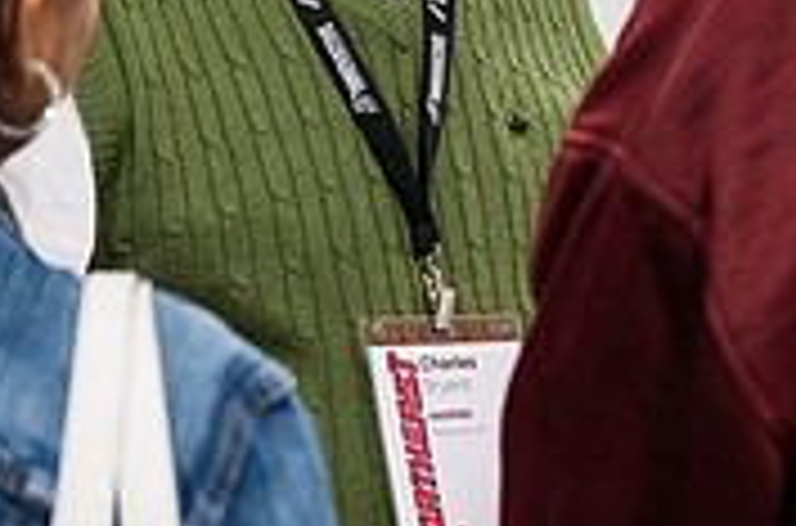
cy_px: -153
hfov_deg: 8.9
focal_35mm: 231
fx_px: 5094
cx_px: 342
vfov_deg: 5.9
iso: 3200
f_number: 4
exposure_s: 1/200
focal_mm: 70
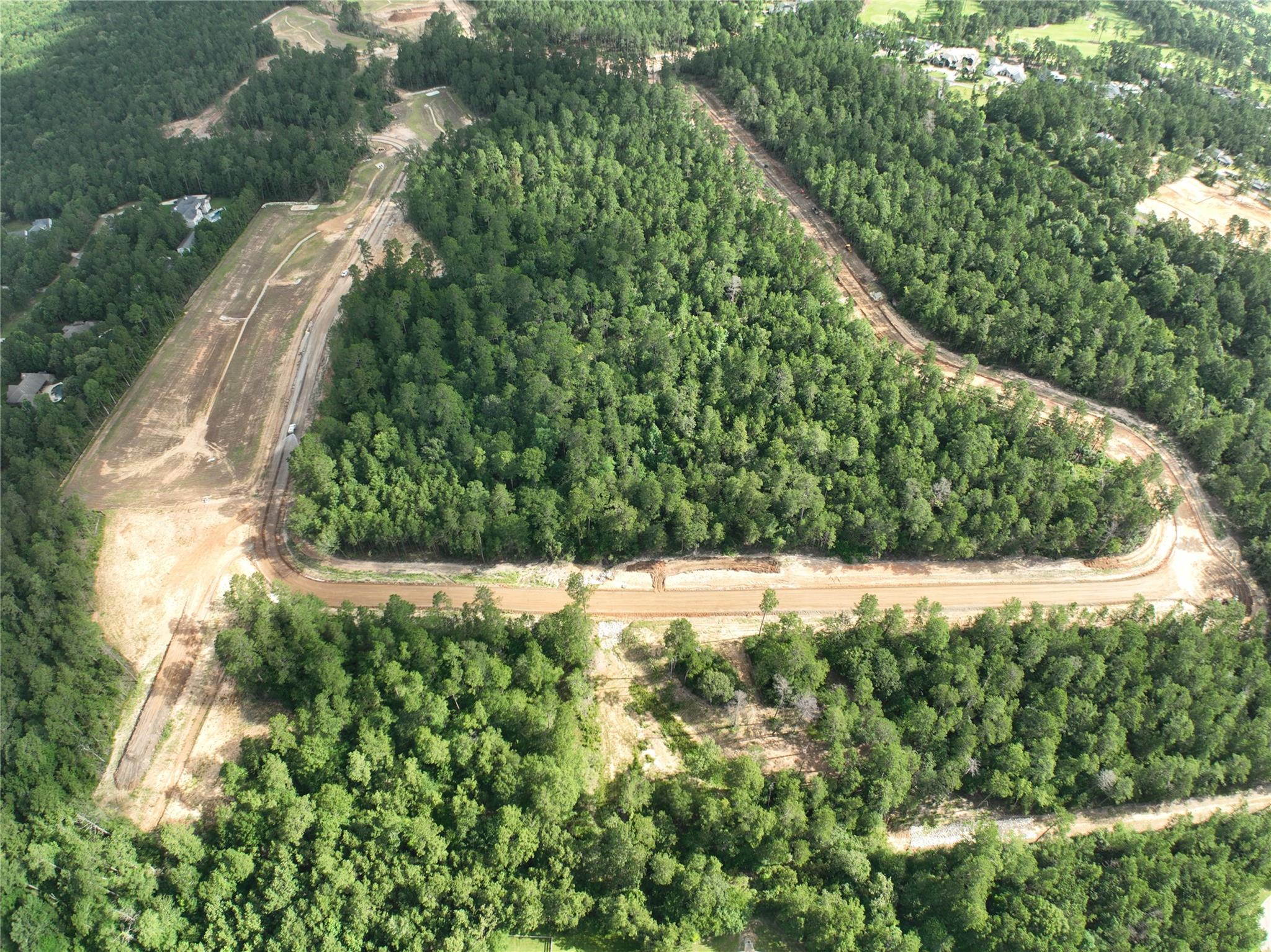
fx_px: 881
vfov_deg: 56.8
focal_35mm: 24
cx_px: 636
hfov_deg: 71.6
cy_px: 476
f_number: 2.8
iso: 100
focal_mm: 12.29
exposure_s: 1/500
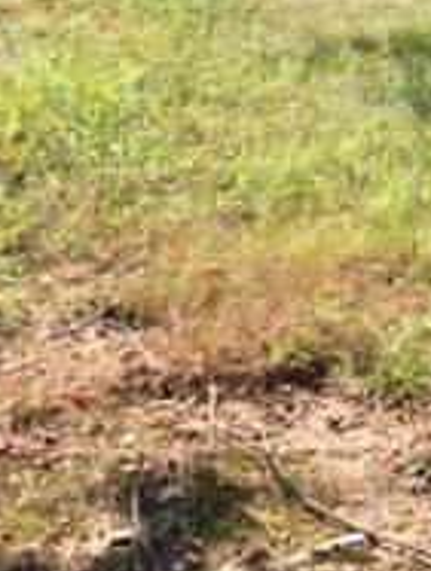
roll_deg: +0.0
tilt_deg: -2.3
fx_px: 1638
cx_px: 559
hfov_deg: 14.4
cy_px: -162
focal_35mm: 99
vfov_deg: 18.5
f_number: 2.2
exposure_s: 1/557
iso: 32
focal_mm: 4.15
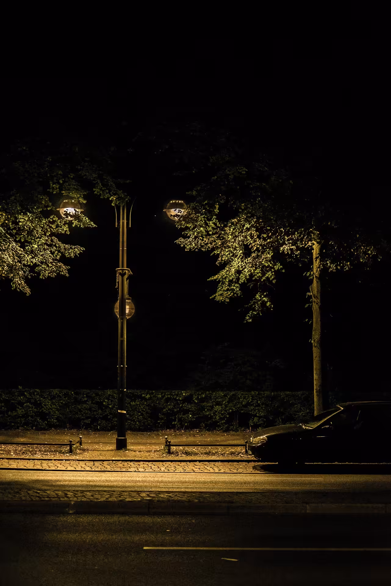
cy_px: 293
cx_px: 196
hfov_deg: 17.5
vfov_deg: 26.0
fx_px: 1269
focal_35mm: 78
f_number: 4
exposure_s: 1/100
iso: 400
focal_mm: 78
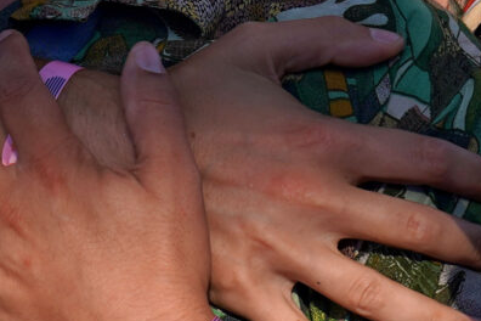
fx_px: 2418
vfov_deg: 7.5
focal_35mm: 181
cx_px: 49
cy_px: -35
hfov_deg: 11.3
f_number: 4.5
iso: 100
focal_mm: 28
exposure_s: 1/640
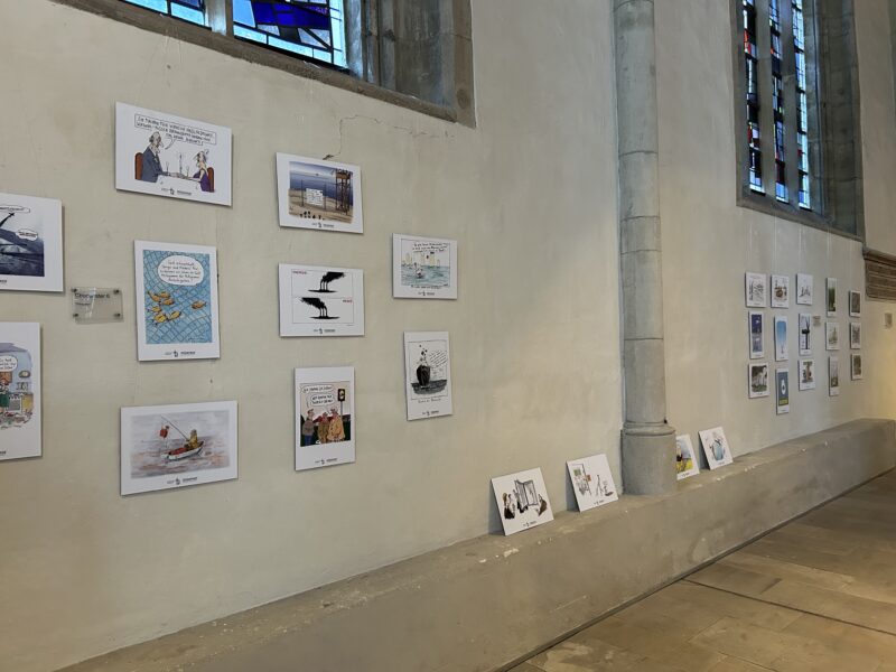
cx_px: 448
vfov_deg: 53.1
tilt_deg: +0.0
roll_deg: +0.8
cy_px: 336
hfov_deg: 67.3
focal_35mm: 26
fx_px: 673
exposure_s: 1/50
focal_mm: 5.7
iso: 320
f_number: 1.5
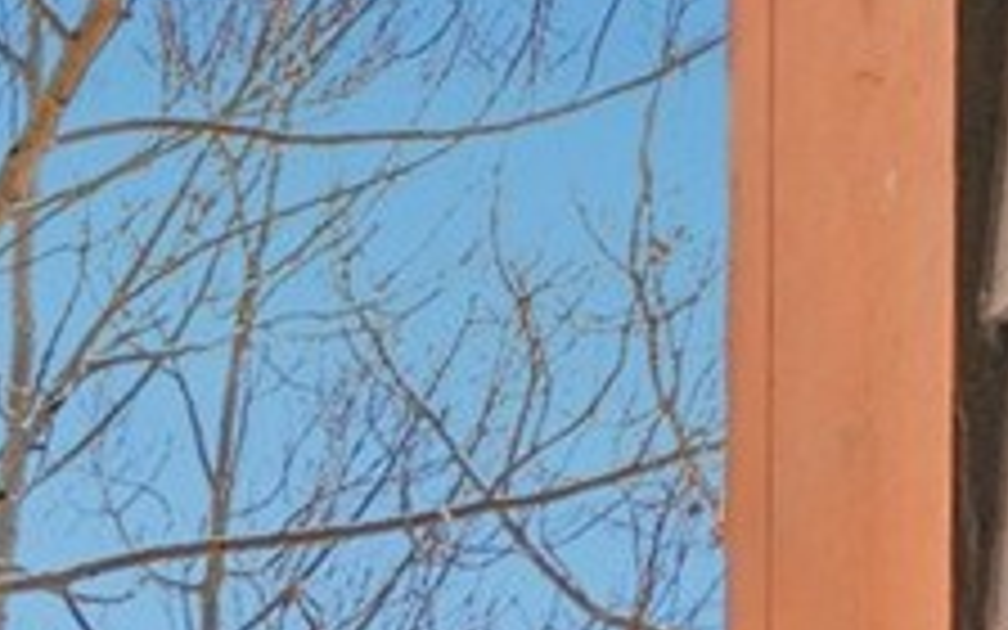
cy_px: 2410
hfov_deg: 8.7
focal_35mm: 174
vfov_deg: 6.3
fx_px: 4776
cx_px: -2491
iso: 100
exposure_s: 1/90
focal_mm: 15
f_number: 8
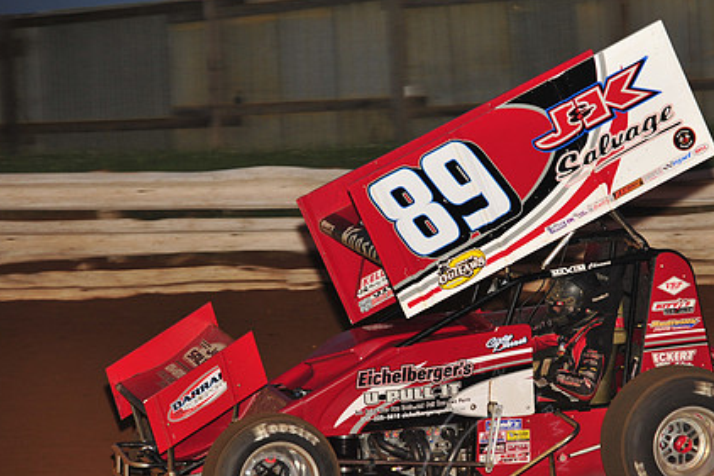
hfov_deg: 9.7
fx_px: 4223
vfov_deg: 6.4
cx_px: 465
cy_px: 307
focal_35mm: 213
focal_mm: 155
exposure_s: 1/320
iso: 800
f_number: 6.3
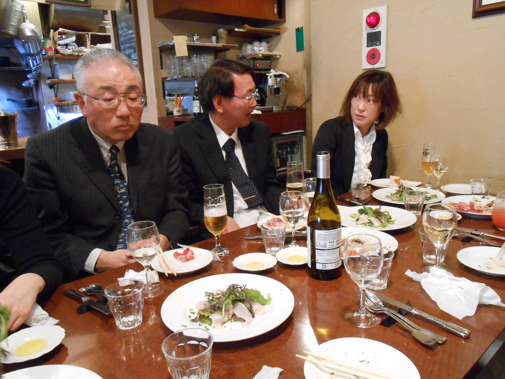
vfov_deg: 53.1
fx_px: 379
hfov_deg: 67.3
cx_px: 252
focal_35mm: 26
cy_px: 190
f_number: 3.5
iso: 800
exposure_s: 1/10
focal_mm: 4.6
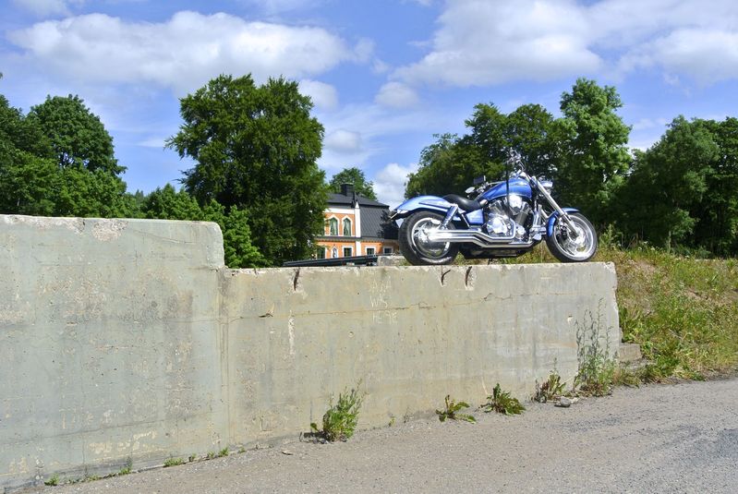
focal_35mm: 36
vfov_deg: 37.0
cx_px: 369
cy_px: 247
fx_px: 739
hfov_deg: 53.1
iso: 100
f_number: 6.3
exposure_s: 1/640
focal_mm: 13.6
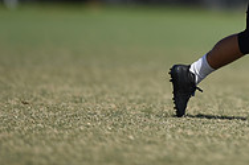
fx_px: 8514
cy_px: -86
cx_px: 331
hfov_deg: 1.7
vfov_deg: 1.1
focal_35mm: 1232
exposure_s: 1/3200
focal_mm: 400
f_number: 2.8
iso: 100
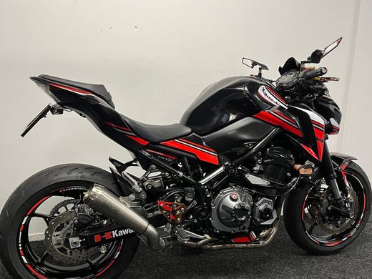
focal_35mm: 32
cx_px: 172
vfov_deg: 44.0
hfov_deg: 56.8
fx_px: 344
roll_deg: +0.2
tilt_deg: -12.4
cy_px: 164
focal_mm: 5.1
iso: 100
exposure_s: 1/50
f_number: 1.6
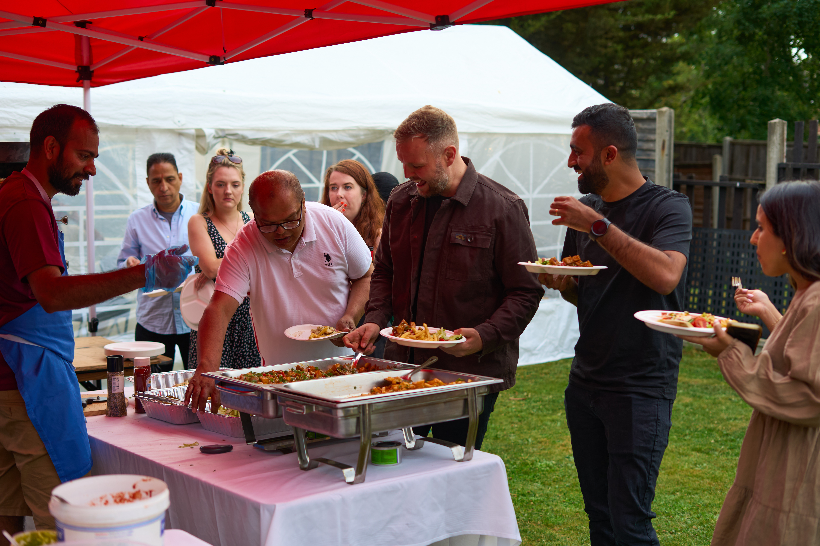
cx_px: 410
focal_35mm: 50
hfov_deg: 39.6
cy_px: 273
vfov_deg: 27.0
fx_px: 1139
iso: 250
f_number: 2.8
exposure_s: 1/320
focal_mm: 50
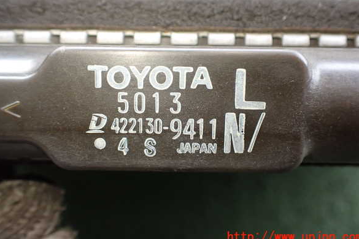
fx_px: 319
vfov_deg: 41.1
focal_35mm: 32
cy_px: 107
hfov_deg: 58.7
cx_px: 182
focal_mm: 5.4
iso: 320
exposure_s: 1/125
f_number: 2.3
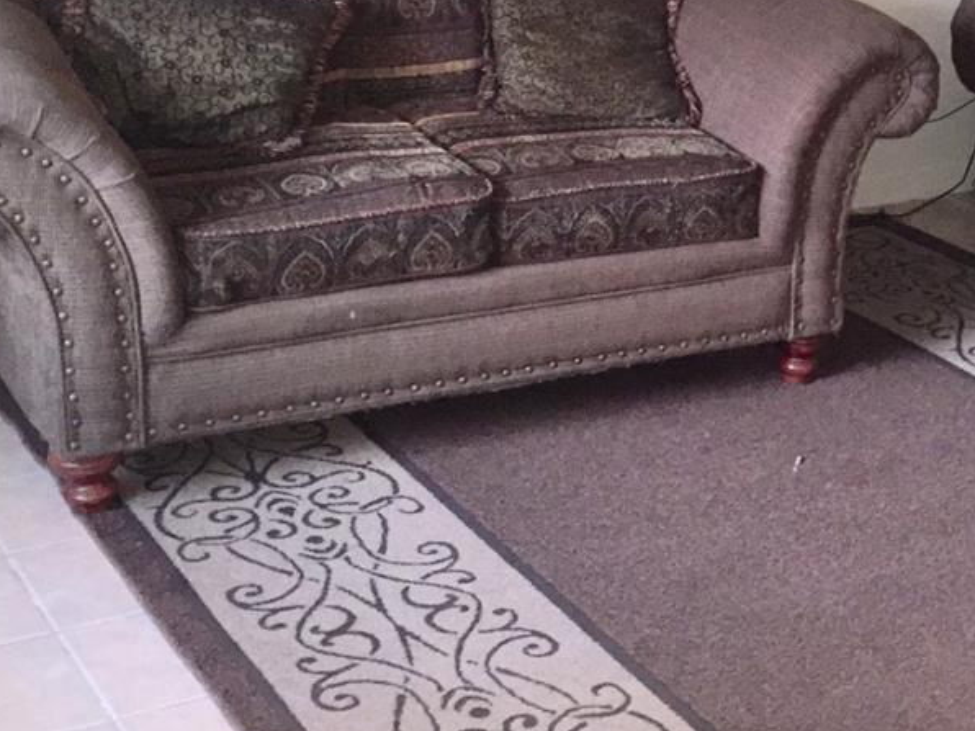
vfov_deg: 19.7
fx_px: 2056
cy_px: 46
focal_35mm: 73
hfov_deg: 25.8
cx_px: 895
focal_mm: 4.15
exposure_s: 1/16
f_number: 2.2
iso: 160
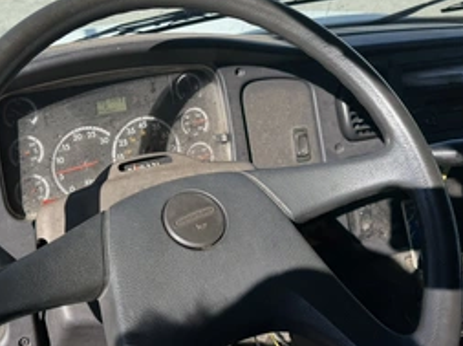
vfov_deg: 37.0
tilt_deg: -25.0
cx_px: 154
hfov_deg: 48.2
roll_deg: -2.5
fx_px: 508
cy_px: 101
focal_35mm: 38
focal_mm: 6.76
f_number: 1.78
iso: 80
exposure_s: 1/3145
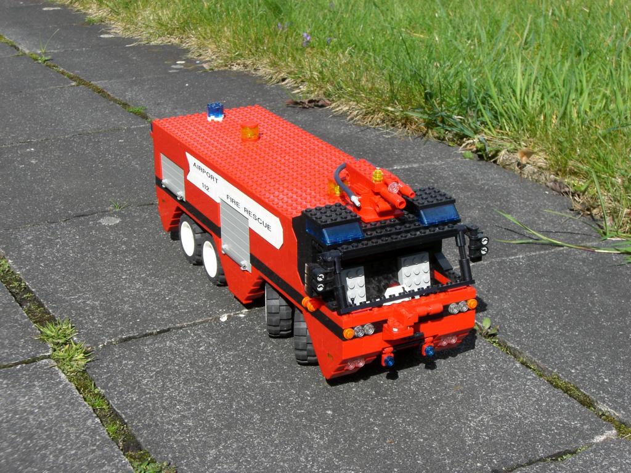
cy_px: 236
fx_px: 1203
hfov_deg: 29.4
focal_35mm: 66
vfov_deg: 22.3
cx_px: 316
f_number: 5.8
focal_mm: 10.7
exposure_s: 1/250
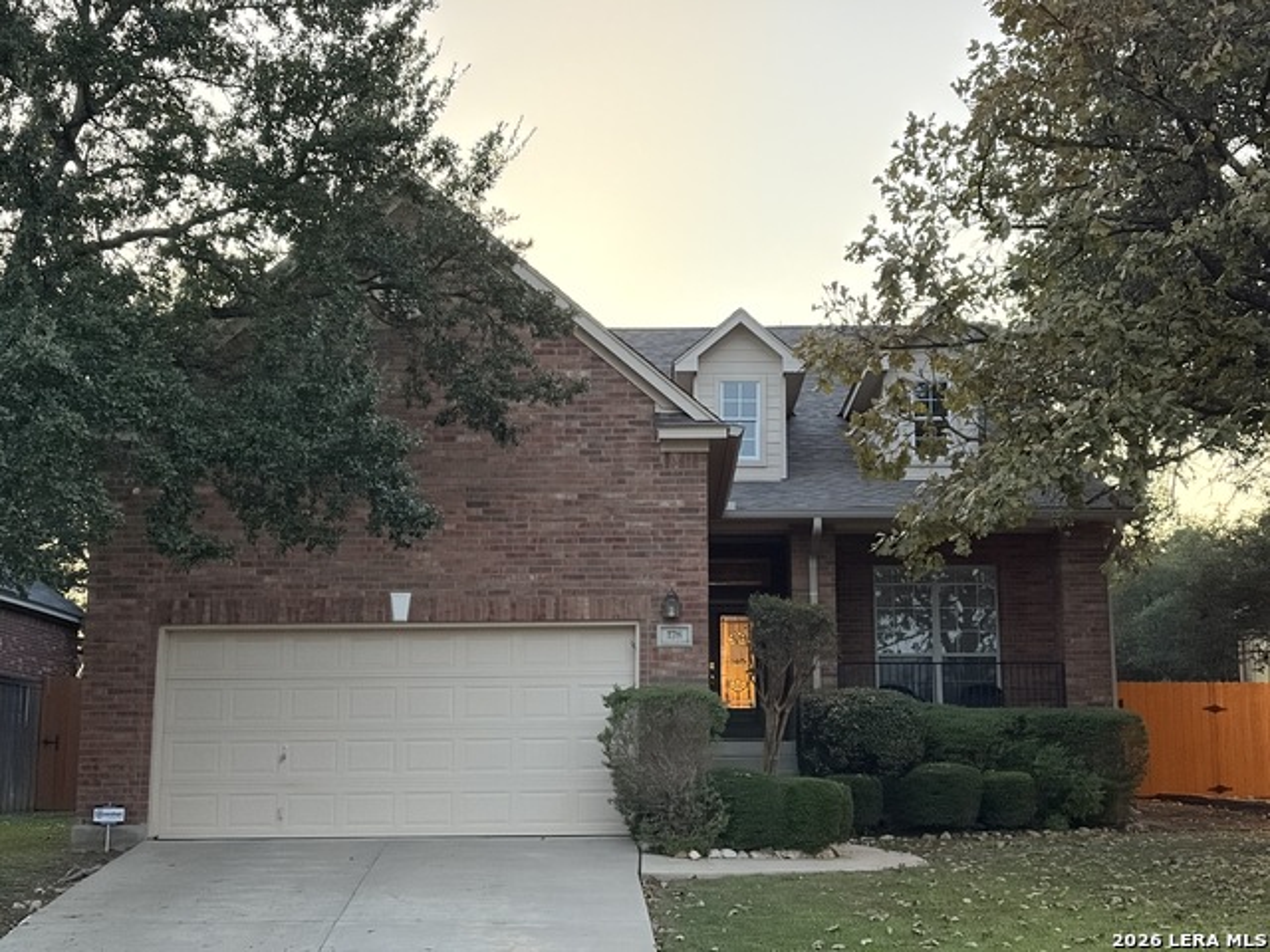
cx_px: 635
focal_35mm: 52
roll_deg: +0.3
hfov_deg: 36.8
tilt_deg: +10.5
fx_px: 1908
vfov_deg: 28.0
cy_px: 476
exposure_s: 1/30
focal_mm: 5.96
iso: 320
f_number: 1.6
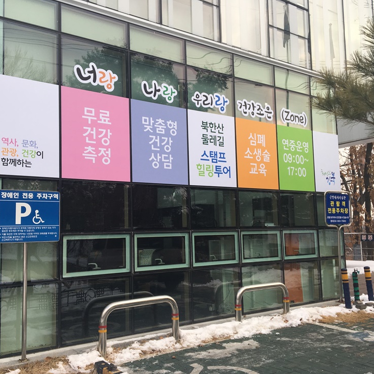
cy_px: 191
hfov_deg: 47.2
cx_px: 172
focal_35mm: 35
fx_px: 428
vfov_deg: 47.2
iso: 25
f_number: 2.2
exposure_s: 1/256
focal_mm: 4.15
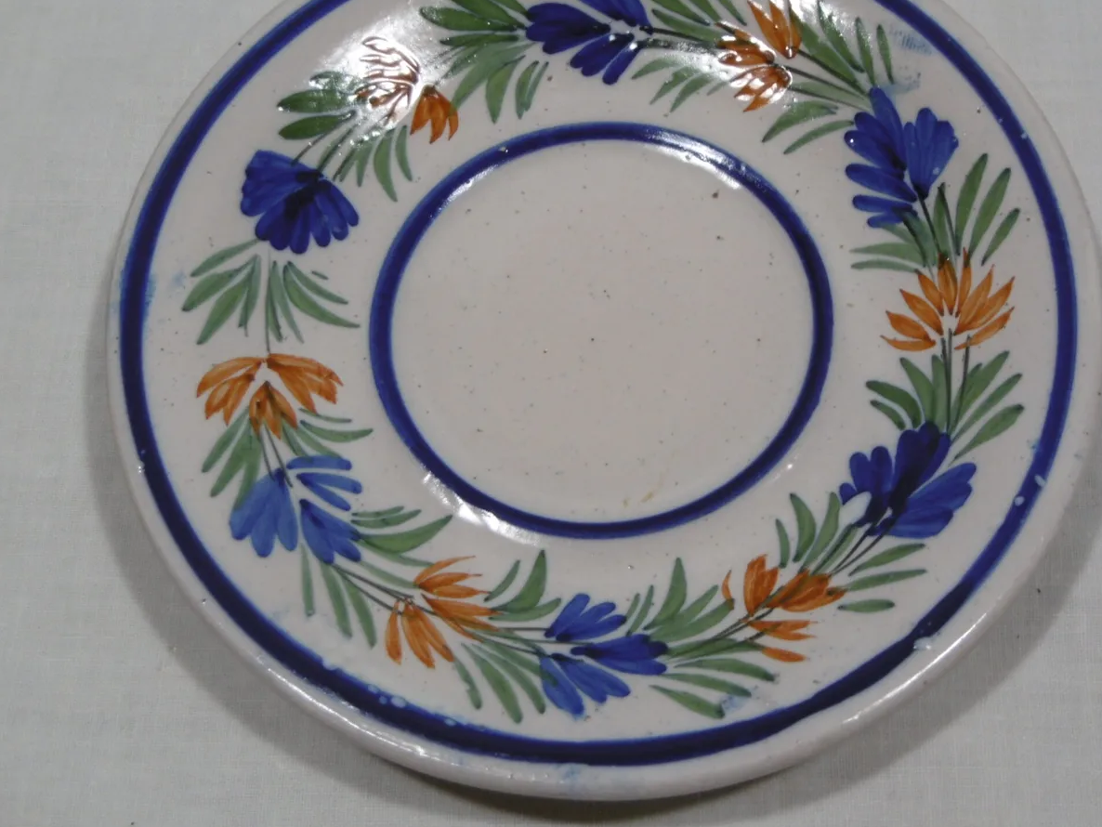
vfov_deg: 25.2
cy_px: 364
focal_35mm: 58
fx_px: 1847
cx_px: 636
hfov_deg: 33.2
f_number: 3.8
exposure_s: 1/25
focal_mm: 7.7
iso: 100
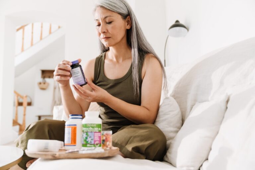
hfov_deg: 60.3
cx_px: 128
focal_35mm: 31
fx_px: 220
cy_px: 85
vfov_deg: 42.3
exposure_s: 1/320
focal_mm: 31
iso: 1600
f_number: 2.8
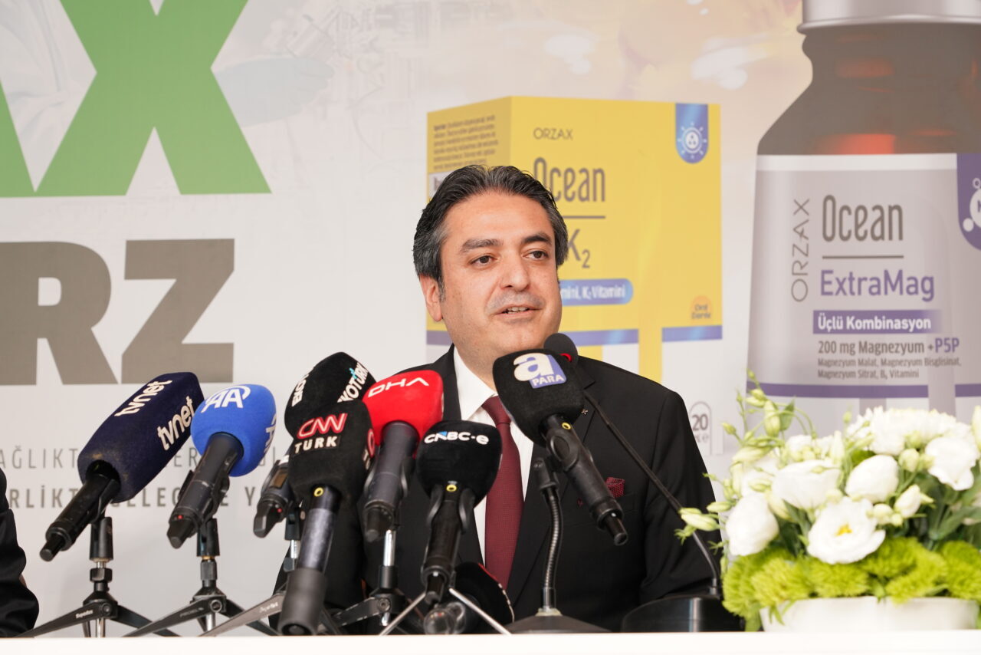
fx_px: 2780
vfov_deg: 13.4
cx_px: 490
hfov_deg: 20.0
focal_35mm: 102
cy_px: 328
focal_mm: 102
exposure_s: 1/80
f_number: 7.1
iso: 1000
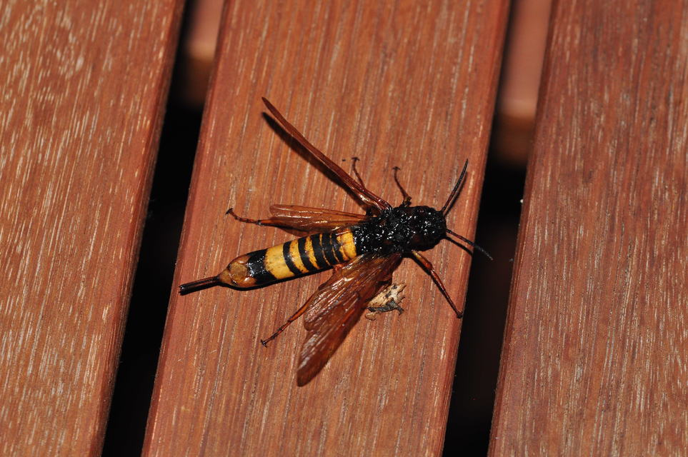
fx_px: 2577
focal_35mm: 135
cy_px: 228
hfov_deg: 15.2
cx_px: 344
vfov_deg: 10.1
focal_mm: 90
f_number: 7.1
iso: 320
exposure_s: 1/60
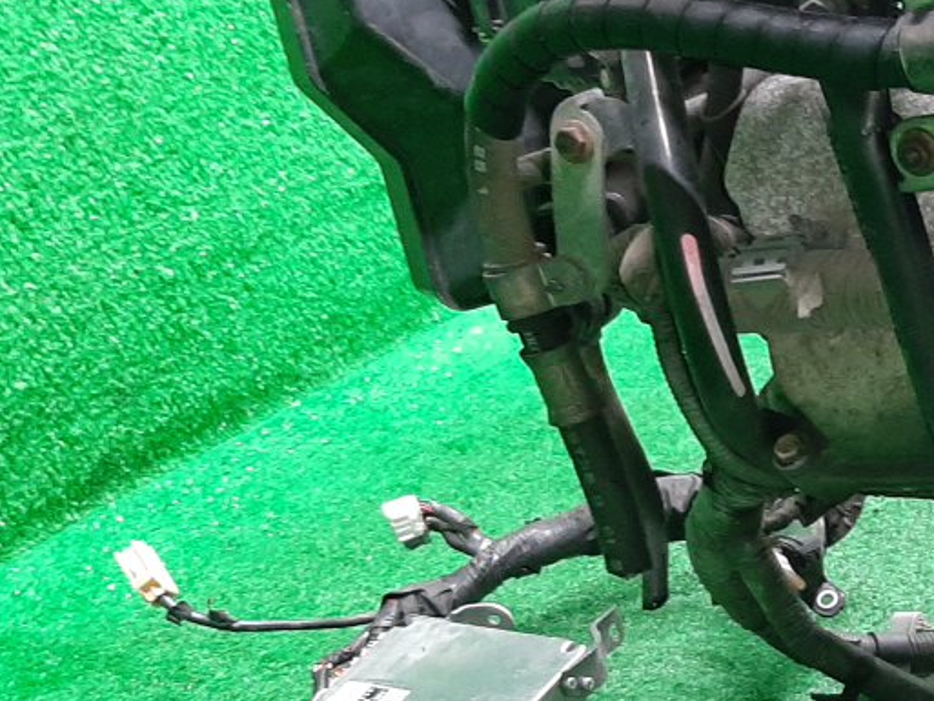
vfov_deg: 20.1
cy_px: 475
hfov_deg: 24.7
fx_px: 1970
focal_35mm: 73
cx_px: 1049
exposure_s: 1/25
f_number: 1.7
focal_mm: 3.93
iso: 186
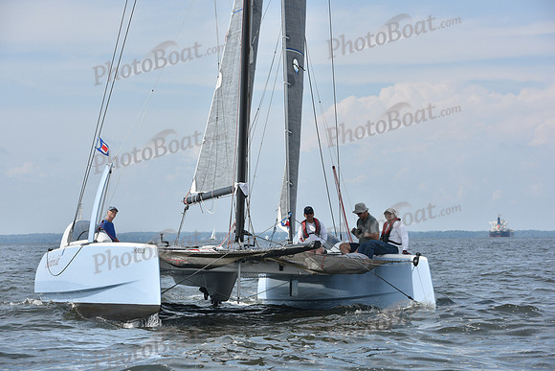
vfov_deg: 11.2
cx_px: 278
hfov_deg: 16.8
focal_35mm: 122
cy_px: 186
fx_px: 1881
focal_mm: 122
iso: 320
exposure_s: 1/1250
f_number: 9
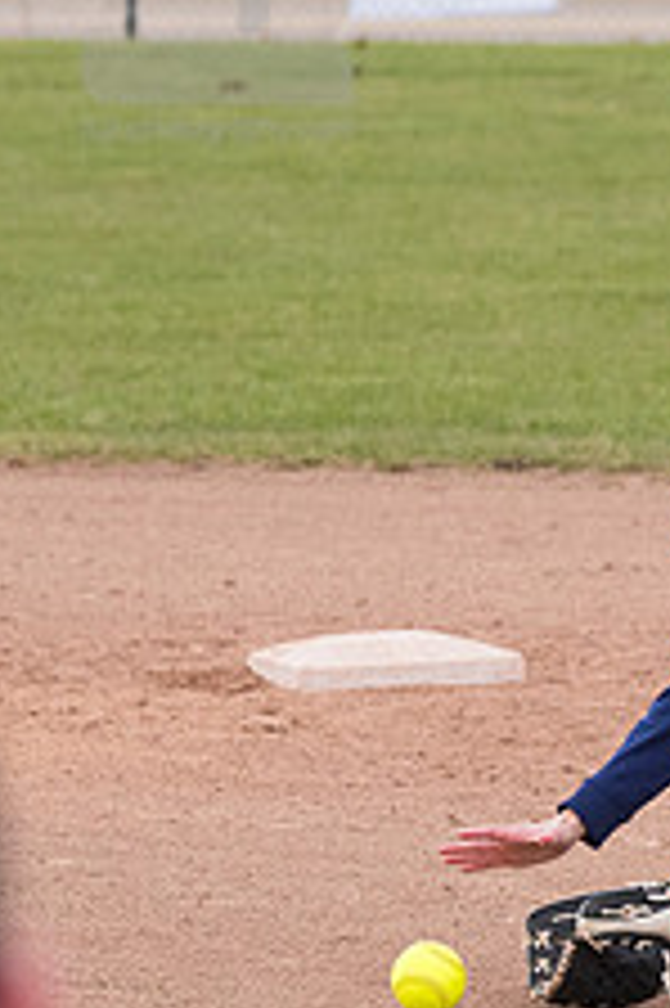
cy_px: 603
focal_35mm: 562
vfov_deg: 3.7
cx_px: 854
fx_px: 15712
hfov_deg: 2.4
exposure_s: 1/1600
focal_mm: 145
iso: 640
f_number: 5.6
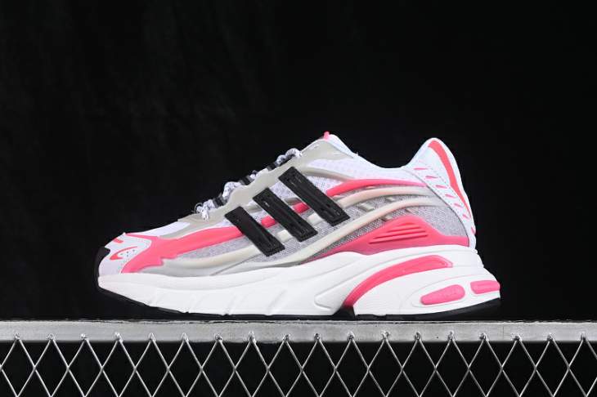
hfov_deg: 27.0
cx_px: 298
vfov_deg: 18.2
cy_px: 198
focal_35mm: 75
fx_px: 1243
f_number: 8
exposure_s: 1/80
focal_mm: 50
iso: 160
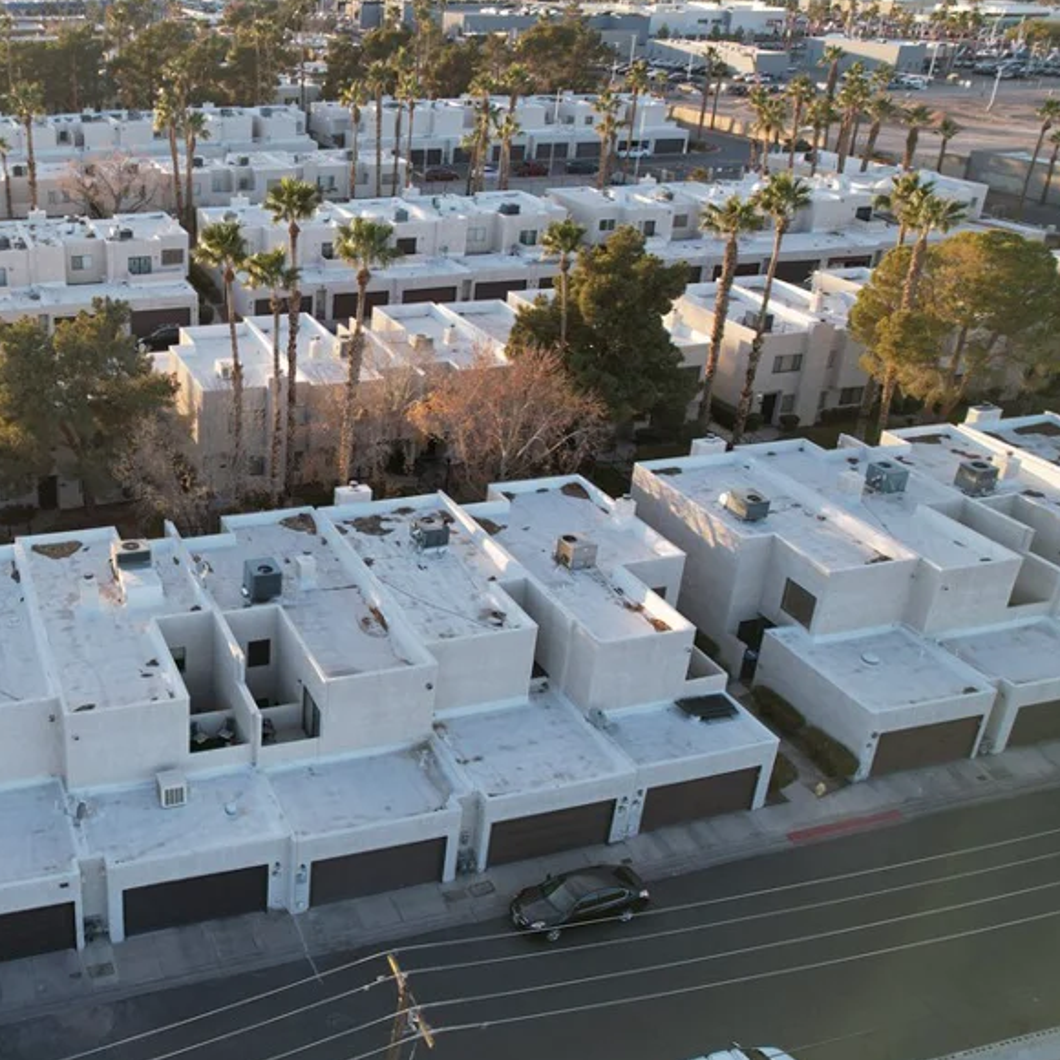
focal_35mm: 33
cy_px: 483
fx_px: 1143
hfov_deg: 46.9
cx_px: 201
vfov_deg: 49.7
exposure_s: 1/500
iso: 200
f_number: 2.8
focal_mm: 8.38
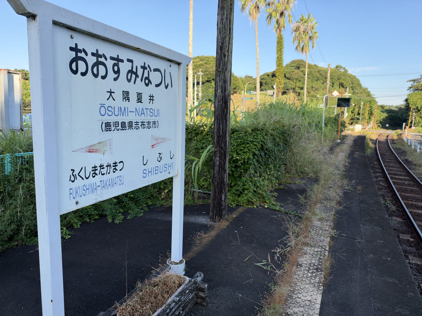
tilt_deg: -8.1
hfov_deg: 71.6
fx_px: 293
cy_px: 158
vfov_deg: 56.8
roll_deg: -2.6
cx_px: 211
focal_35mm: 24
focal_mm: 6.93
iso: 80
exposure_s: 1/1795
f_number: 1.48
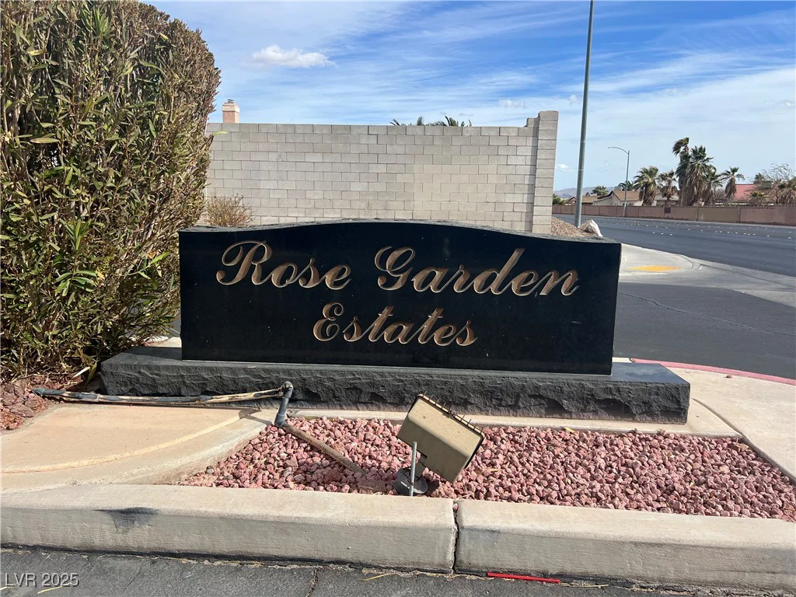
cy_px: 298
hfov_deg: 67.3
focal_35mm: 26
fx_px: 598
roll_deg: -1.6
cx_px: 398
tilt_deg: -9.2
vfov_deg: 53.1
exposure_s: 1/4444
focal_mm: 5.7
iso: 50
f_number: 1.5
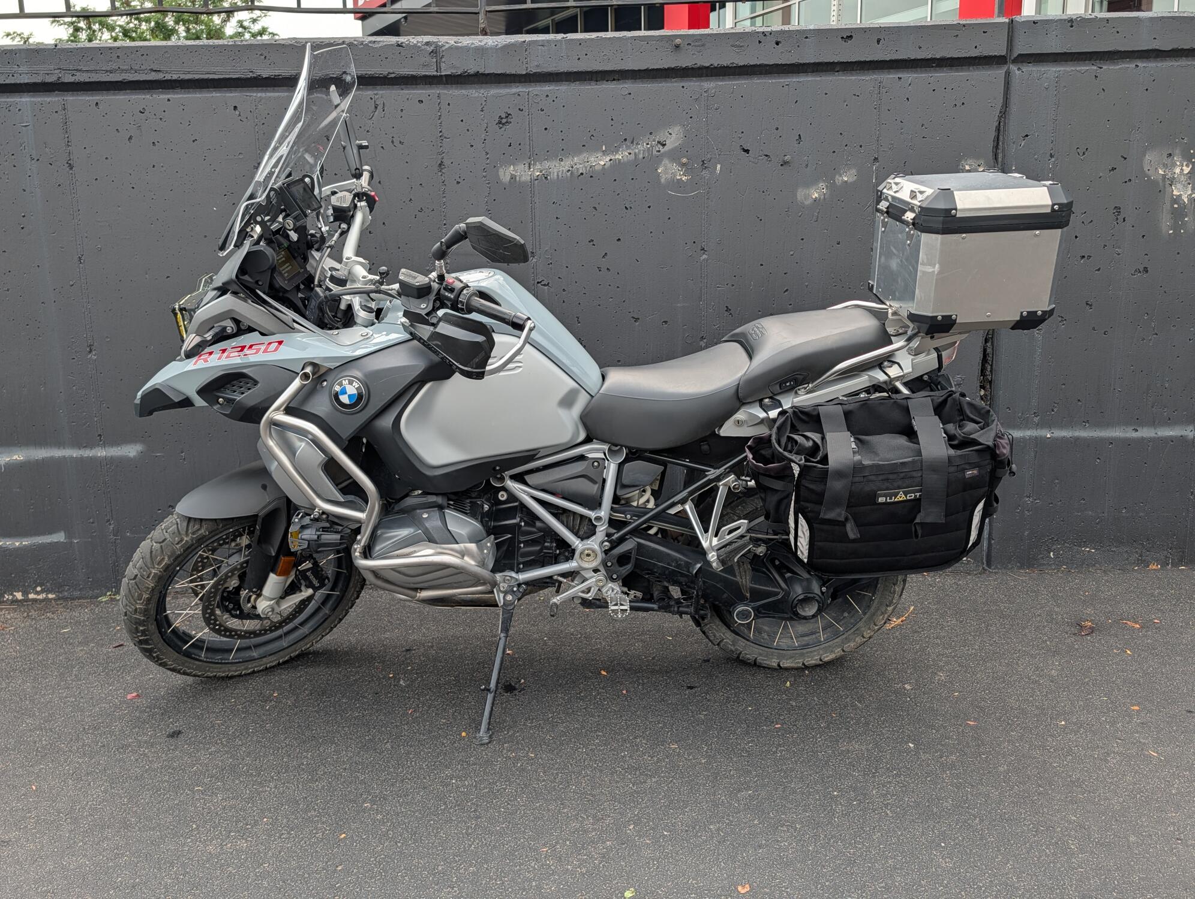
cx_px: 598
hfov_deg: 71.5
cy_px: 450
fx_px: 830
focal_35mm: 24
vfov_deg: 56.9
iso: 18
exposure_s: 1/426
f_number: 1.68
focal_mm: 6.9
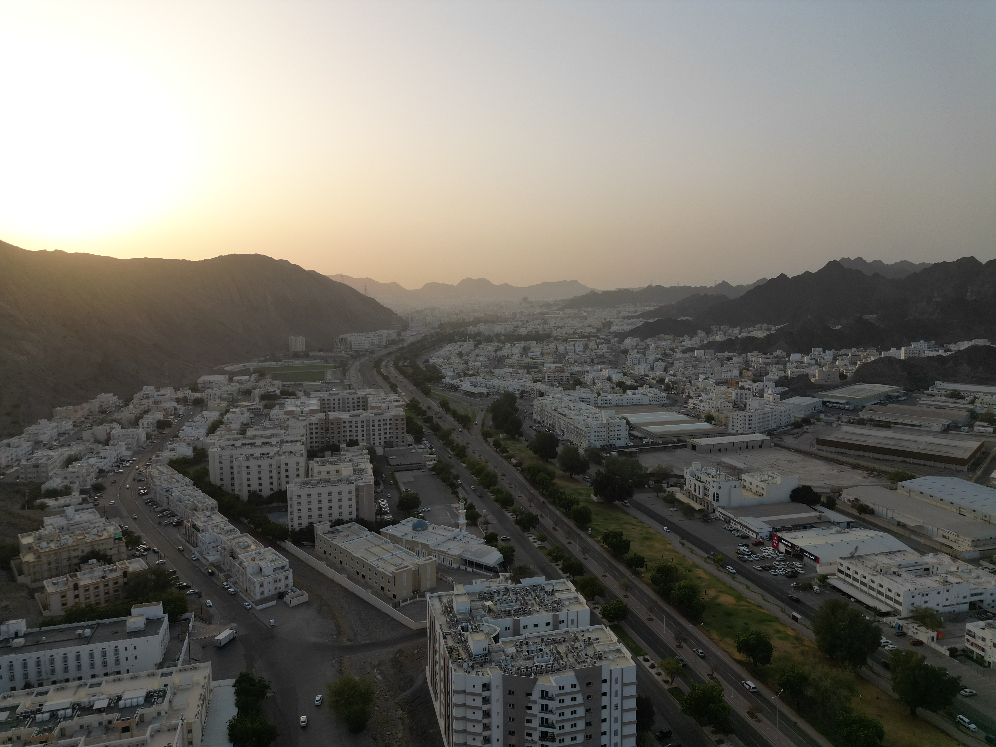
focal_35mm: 24
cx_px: 498
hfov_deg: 71.6
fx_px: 691
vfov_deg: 56.8
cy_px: 374
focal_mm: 6.72
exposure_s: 1/2000
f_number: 1.7
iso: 100
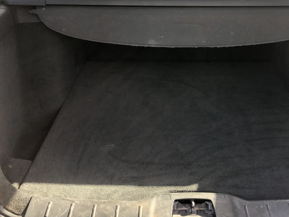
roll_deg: -1.6
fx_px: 334
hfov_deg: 46.5
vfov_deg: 35.8
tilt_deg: -28.5
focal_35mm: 40
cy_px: 87
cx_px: 173
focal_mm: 4
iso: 40
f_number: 1.8
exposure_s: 1/120
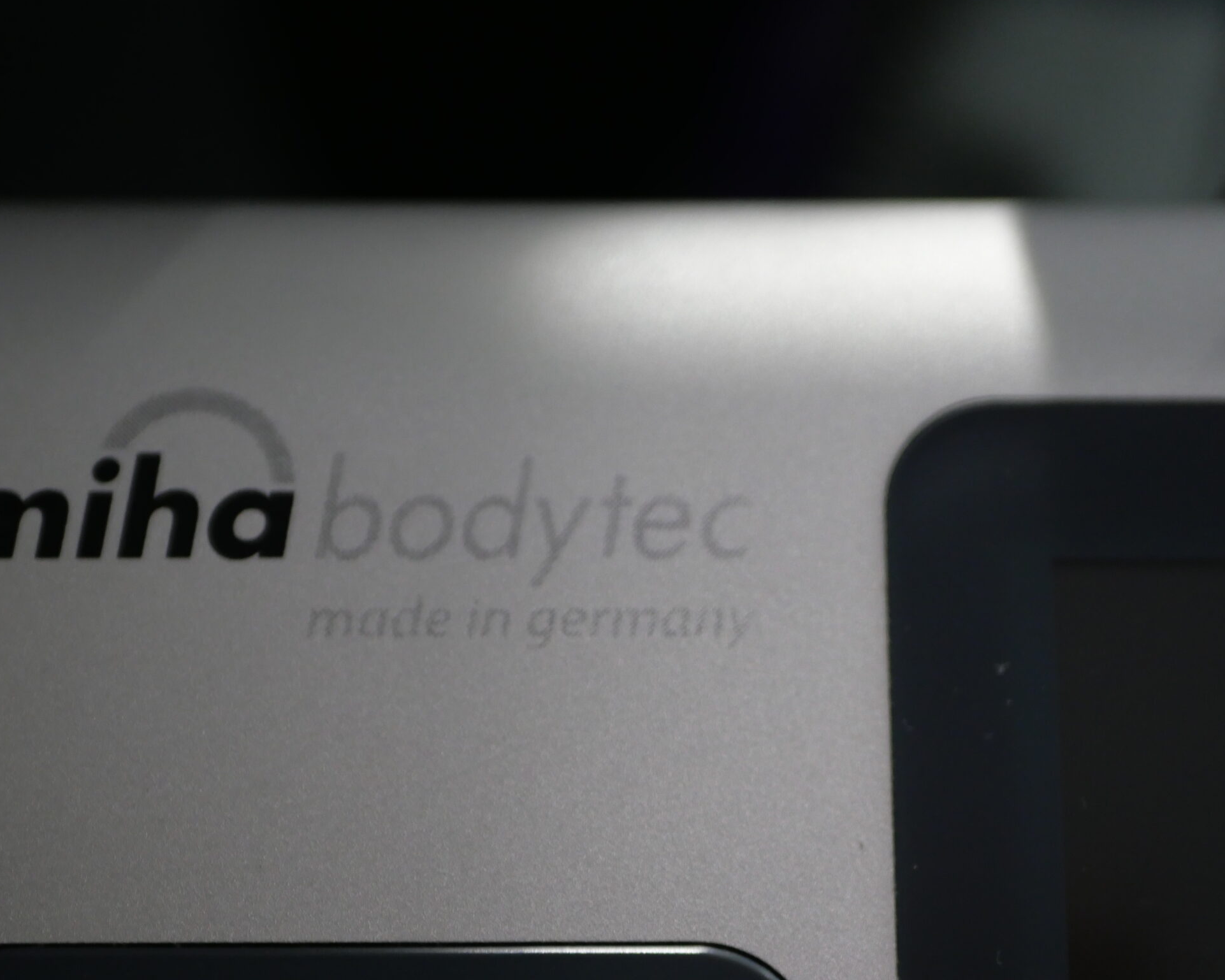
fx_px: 2357
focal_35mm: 65
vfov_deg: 23.4
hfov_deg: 29.1
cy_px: 603
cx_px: 596
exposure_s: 1/60
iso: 800
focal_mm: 25
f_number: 1.7
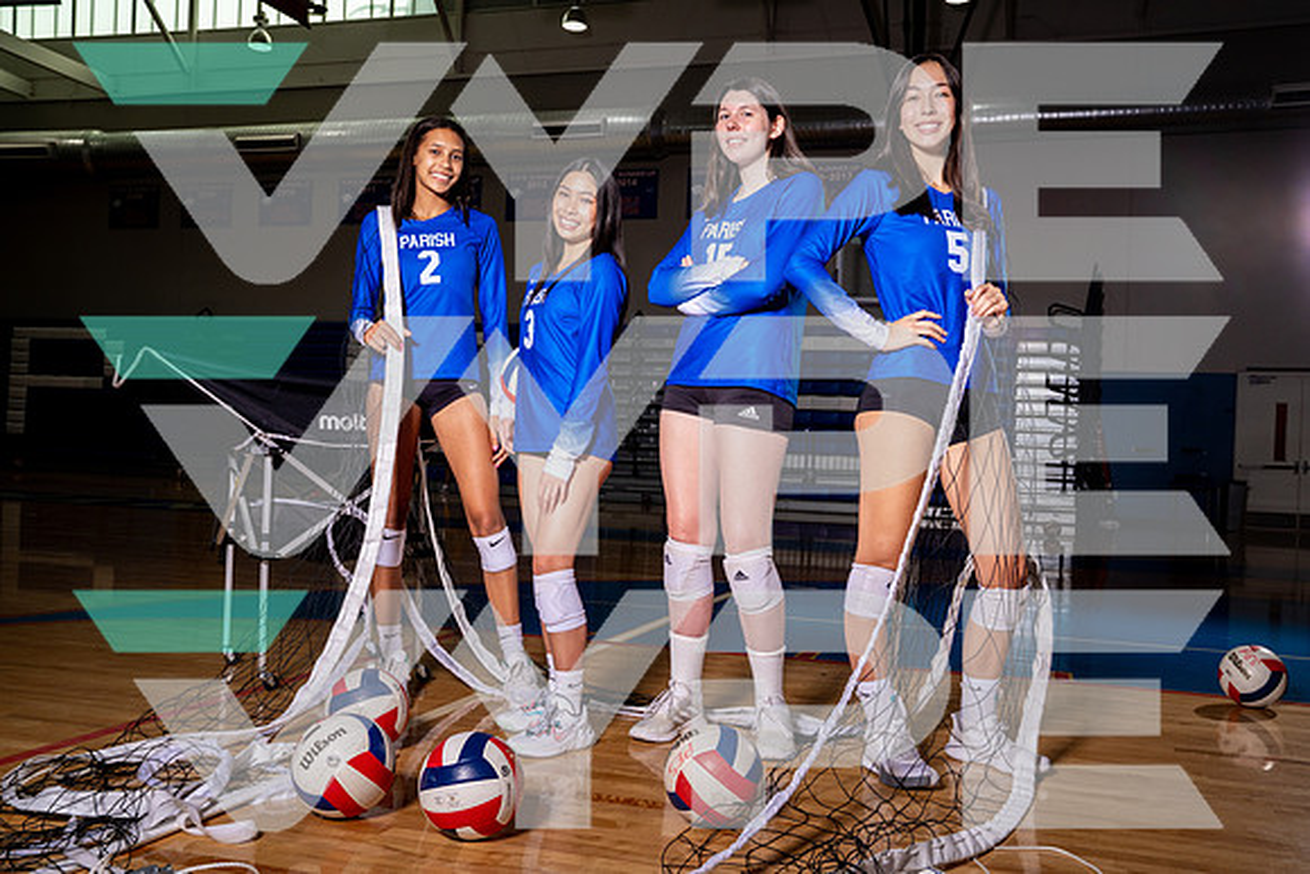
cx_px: 655
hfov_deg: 57.2
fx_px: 1201
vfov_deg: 40.0
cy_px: 437
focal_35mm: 33
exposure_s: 1/250
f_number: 8
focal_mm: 33
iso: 400
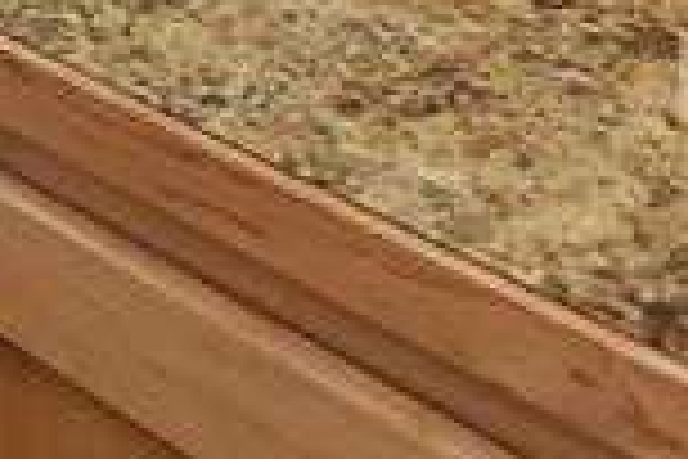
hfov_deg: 15.9
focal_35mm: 107
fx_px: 2045
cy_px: -992
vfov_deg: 9.5
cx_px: -589
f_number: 6.3
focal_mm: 16
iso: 320
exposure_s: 1/20
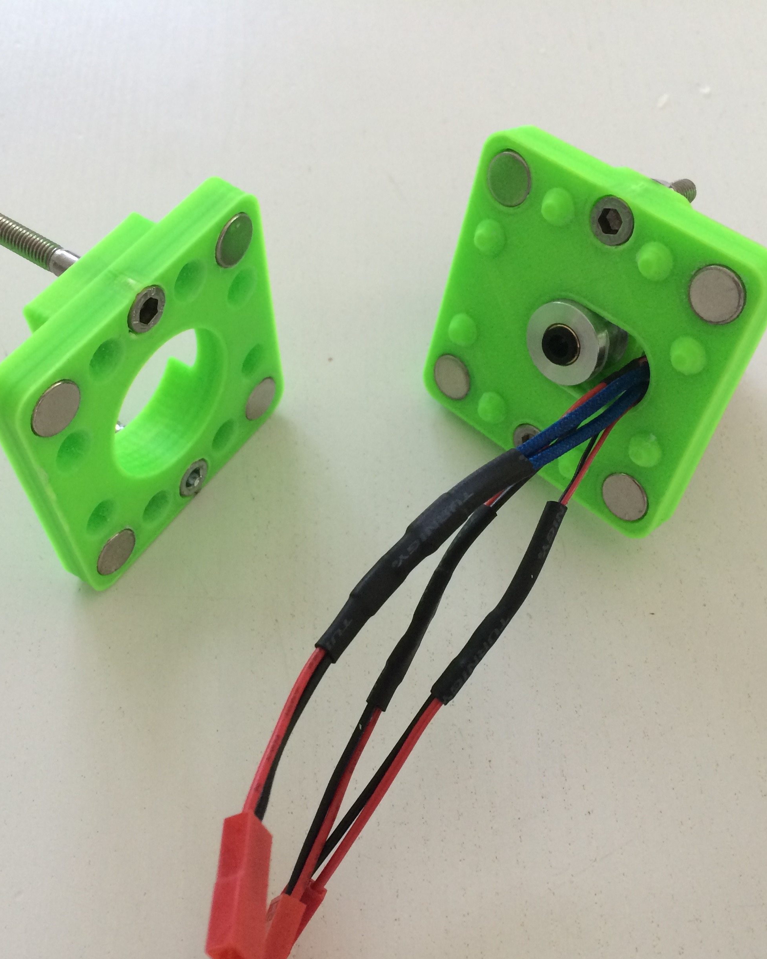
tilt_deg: -58.2
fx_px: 1078
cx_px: 340
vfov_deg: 47.9
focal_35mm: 38
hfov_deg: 39.1
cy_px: 482
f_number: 2.2
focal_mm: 4.15
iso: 50
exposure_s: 1/30
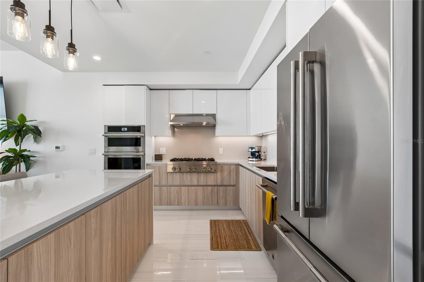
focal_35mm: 15
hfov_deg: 100.4
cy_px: 141
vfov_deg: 77.3
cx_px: 212
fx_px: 177
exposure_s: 1/60
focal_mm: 10
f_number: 7.1
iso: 100
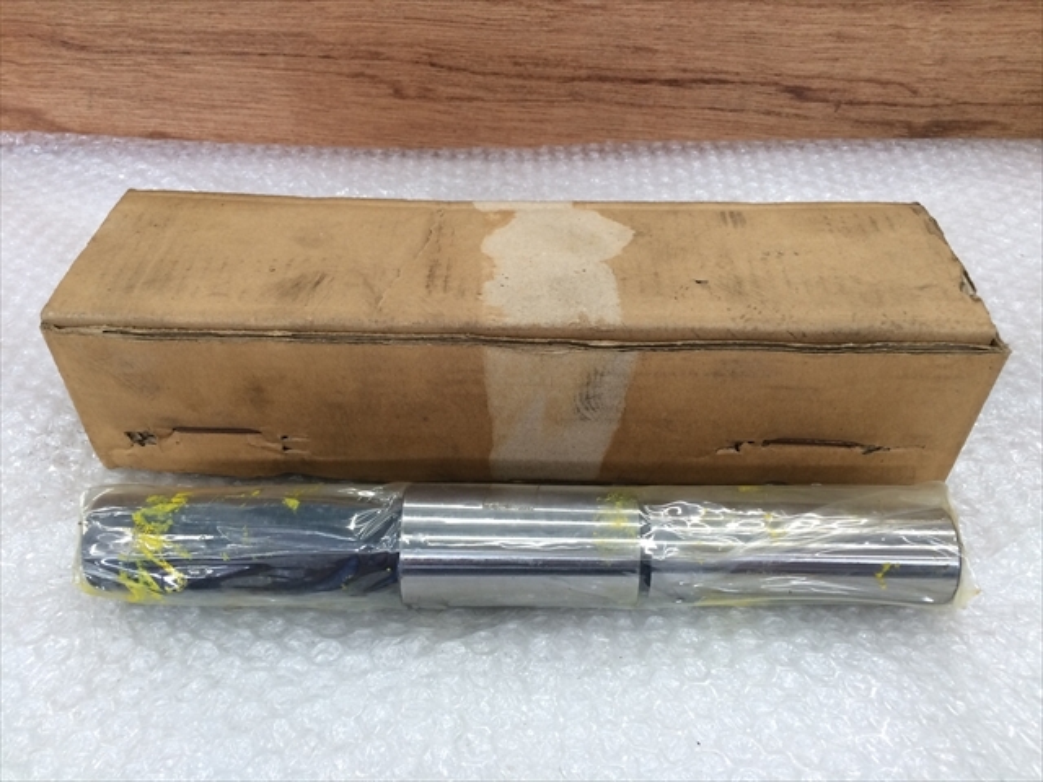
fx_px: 874
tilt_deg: -42.0
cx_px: 522
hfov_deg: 61.7
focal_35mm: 29
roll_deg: +0.0
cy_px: 391
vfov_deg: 48.2
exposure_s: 1/30
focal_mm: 4.15
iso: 40
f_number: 2.2
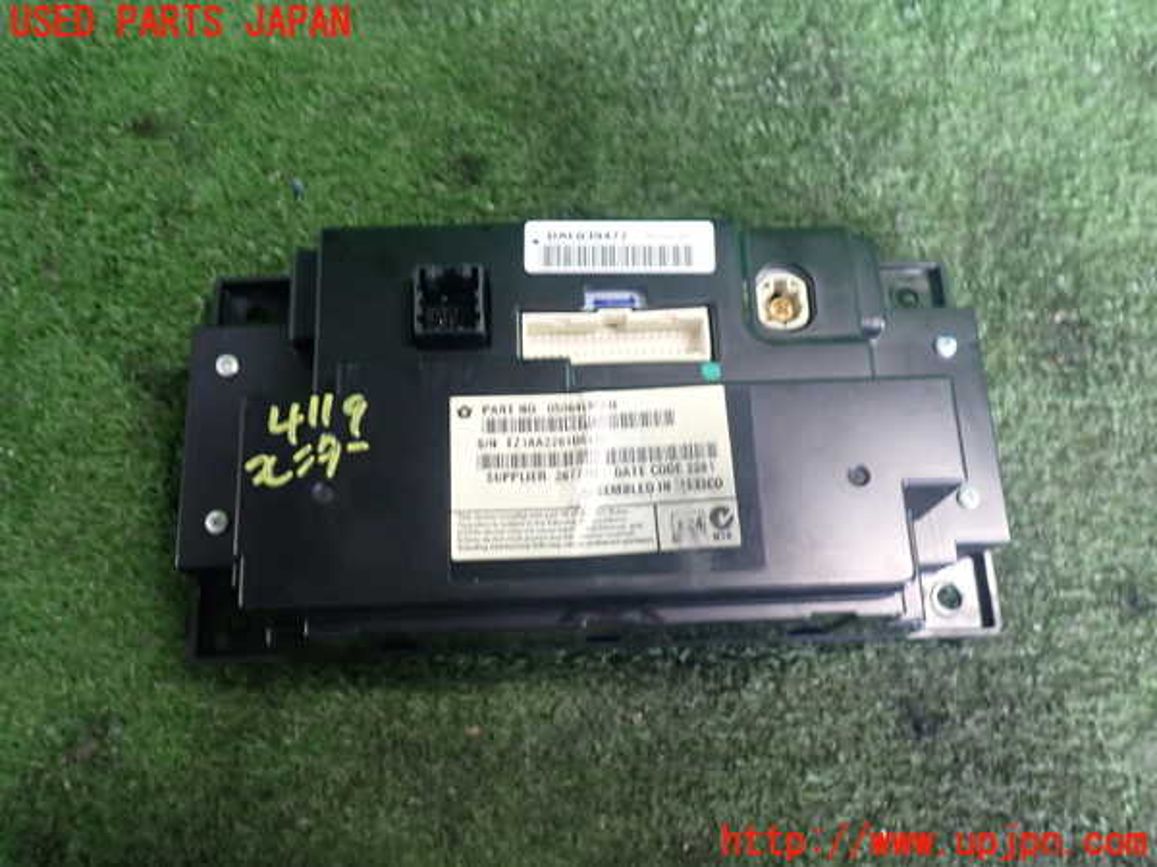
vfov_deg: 46.8
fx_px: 1003
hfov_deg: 60.0
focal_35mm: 30
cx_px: 578
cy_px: 434
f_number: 2.3
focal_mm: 5.4
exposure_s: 1/30
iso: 500
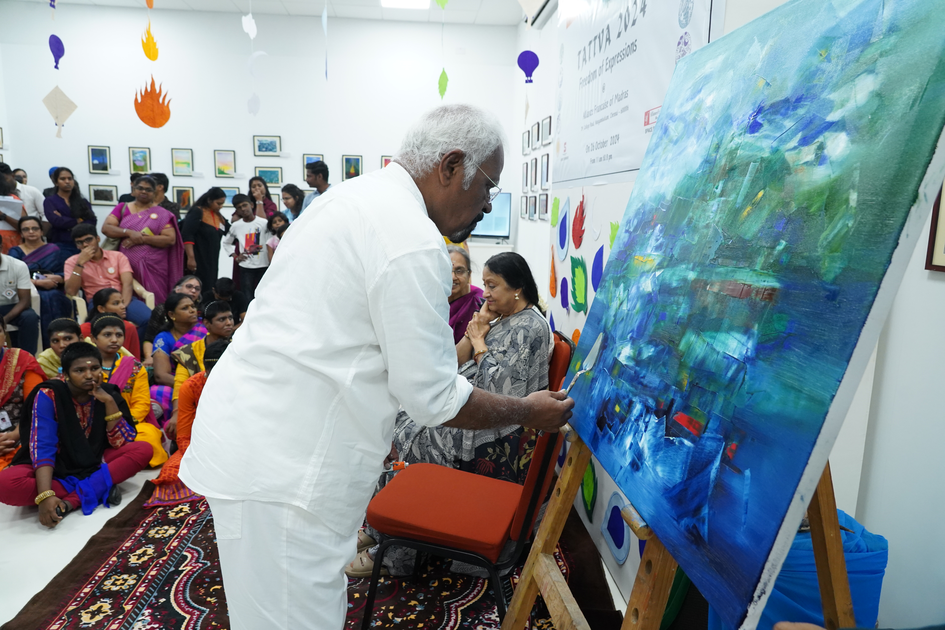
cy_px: 315
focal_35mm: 24
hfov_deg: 73.7
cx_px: 472
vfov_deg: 53.1
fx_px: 630
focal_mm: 24
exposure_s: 1/125
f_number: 5.6
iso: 4000
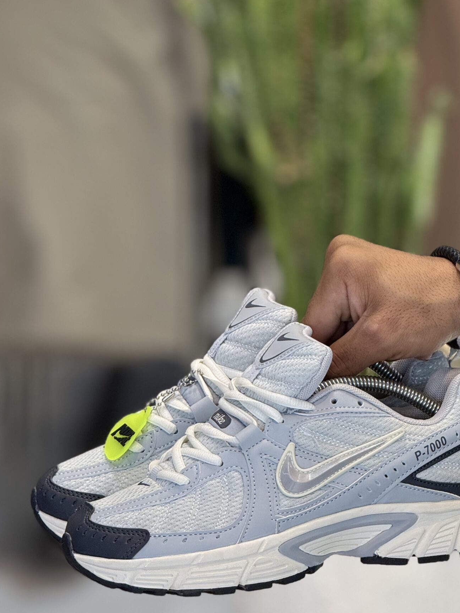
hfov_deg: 8.3
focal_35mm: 178
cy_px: 447
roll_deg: -0.8
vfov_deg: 11.1
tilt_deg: -17.4
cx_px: 298
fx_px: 3155
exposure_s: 1/100
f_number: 2.8
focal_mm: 15.66
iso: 100
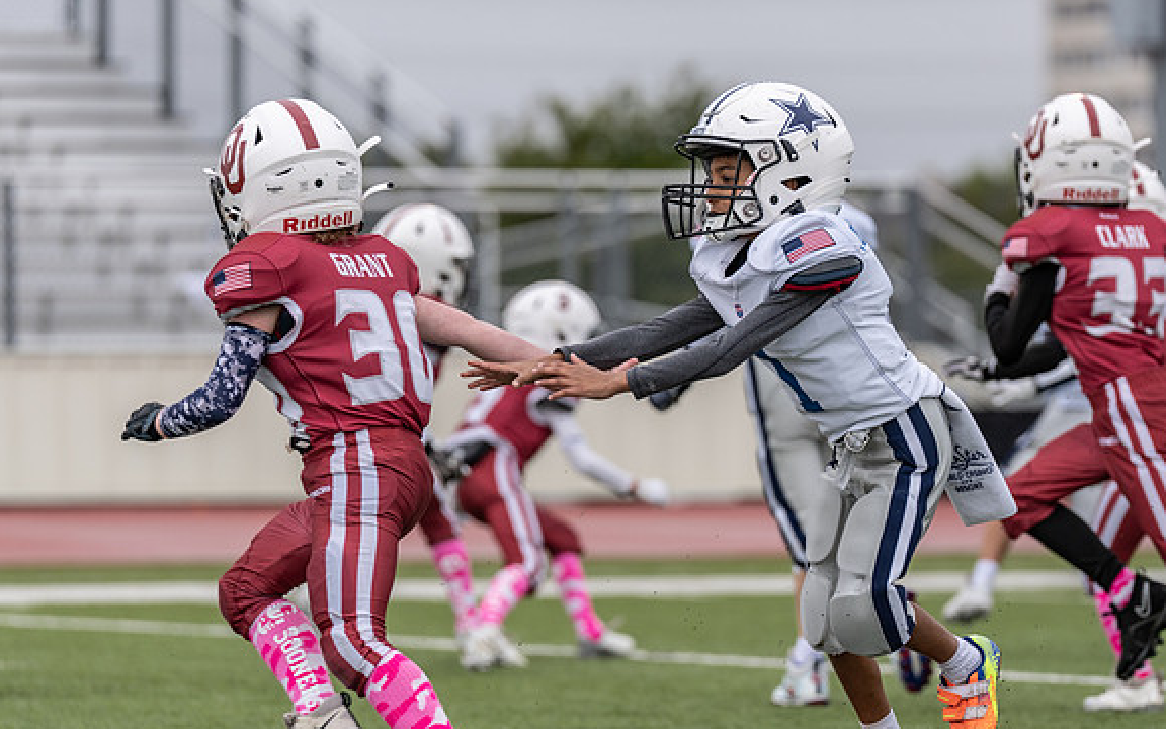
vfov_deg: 4.8
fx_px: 8739
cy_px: 376
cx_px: 688
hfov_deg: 7.6
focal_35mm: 275
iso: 250
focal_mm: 200
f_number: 3.5
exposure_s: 1/1250
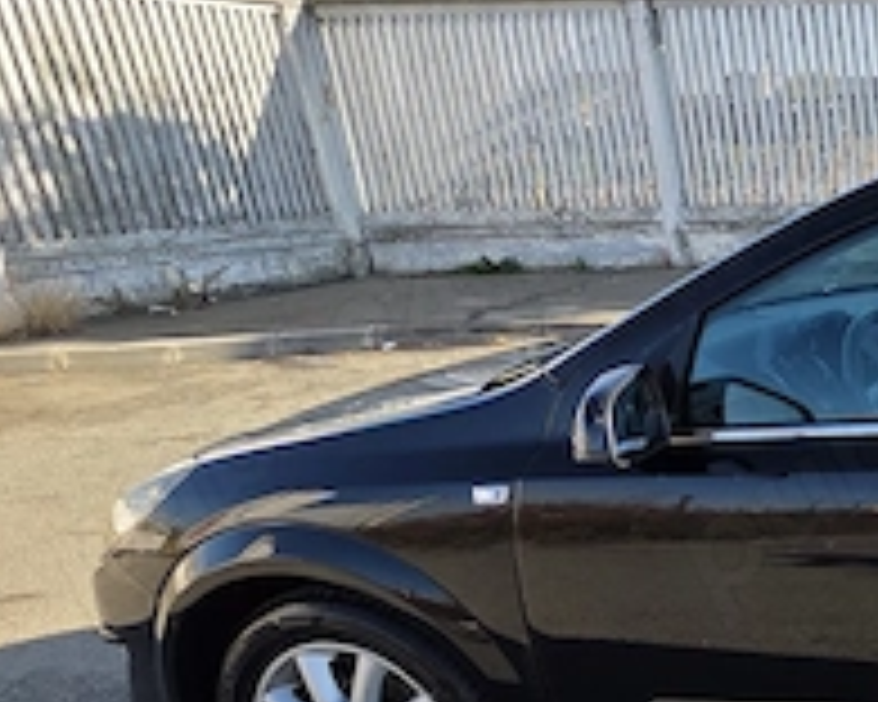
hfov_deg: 29.9
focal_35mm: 39
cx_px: 1283
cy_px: 428
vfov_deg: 38.0
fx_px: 1013
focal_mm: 2.2
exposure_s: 1/1047
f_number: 1.9
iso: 40
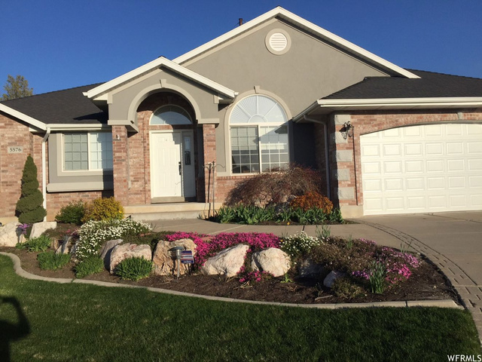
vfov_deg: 48.2
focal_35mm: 29
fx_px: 404
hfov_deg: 61.7
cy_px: 181
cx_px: 241
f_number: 2.2
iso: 32
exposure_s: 1/3597
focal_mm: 4.15
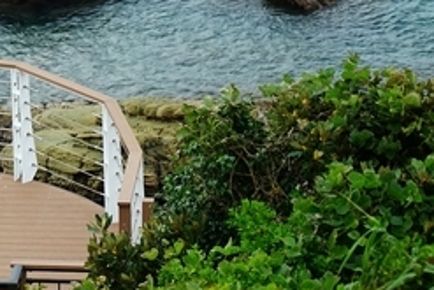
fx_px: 4101
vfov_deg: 4.0
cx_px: -151
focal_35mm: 340
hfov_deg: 6.0
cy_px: 95
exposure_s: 1/640
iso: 160
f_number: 4
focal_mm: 105
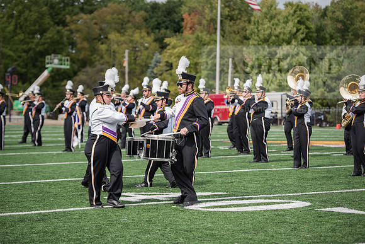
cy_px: 122
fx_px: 1115
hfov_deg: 18.6
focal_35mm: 110
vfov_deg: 12.5
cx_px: 182
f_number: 3.5
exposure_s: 1/1250
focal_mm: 110
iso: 160
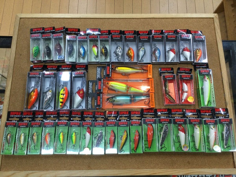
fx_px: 211
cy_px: 88
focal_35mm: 31
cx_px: 118
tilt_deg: -74.6
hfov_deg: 58.4
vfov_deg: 45.4
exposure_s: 1/30
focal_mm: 3.3
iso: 25
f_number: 2.4
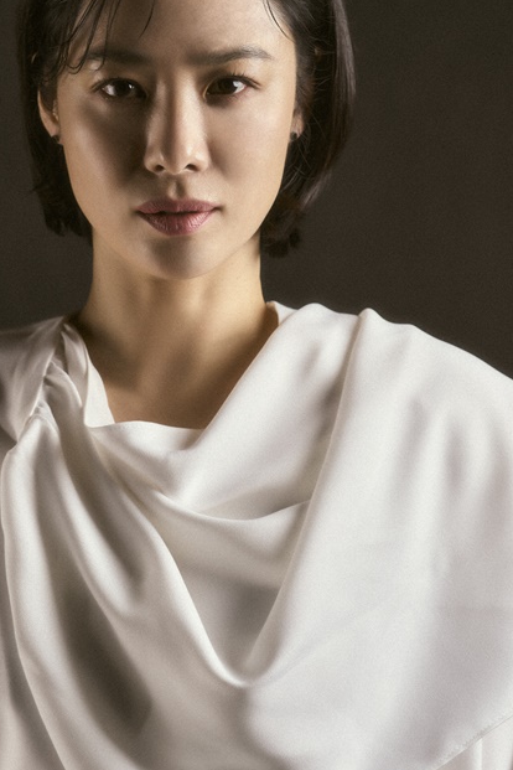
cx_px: 211
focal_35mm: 113
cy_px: 318
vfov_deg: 18.1
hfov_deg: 12.1
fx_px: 2415
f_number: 5
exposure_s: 1/250
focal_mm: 85
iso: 500
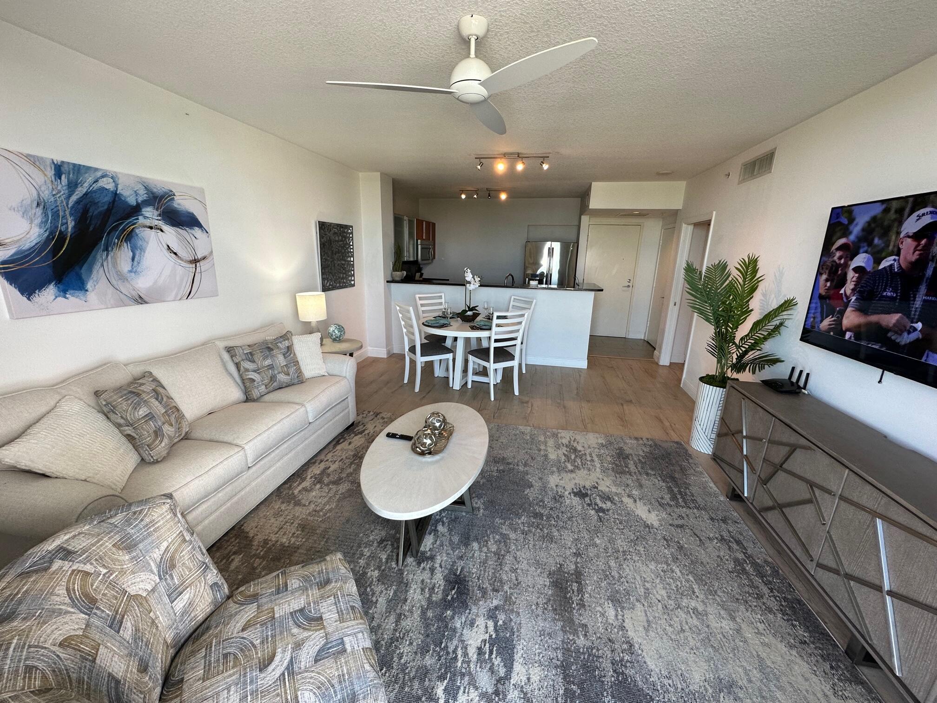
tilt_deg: -15.5
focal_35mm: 14
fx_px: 379
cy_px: 352
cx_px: 468
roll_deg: -2.0
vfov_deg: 85.7
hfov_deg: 102.1
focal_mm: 2.22
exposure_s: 1/120
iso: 125
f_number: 2.2
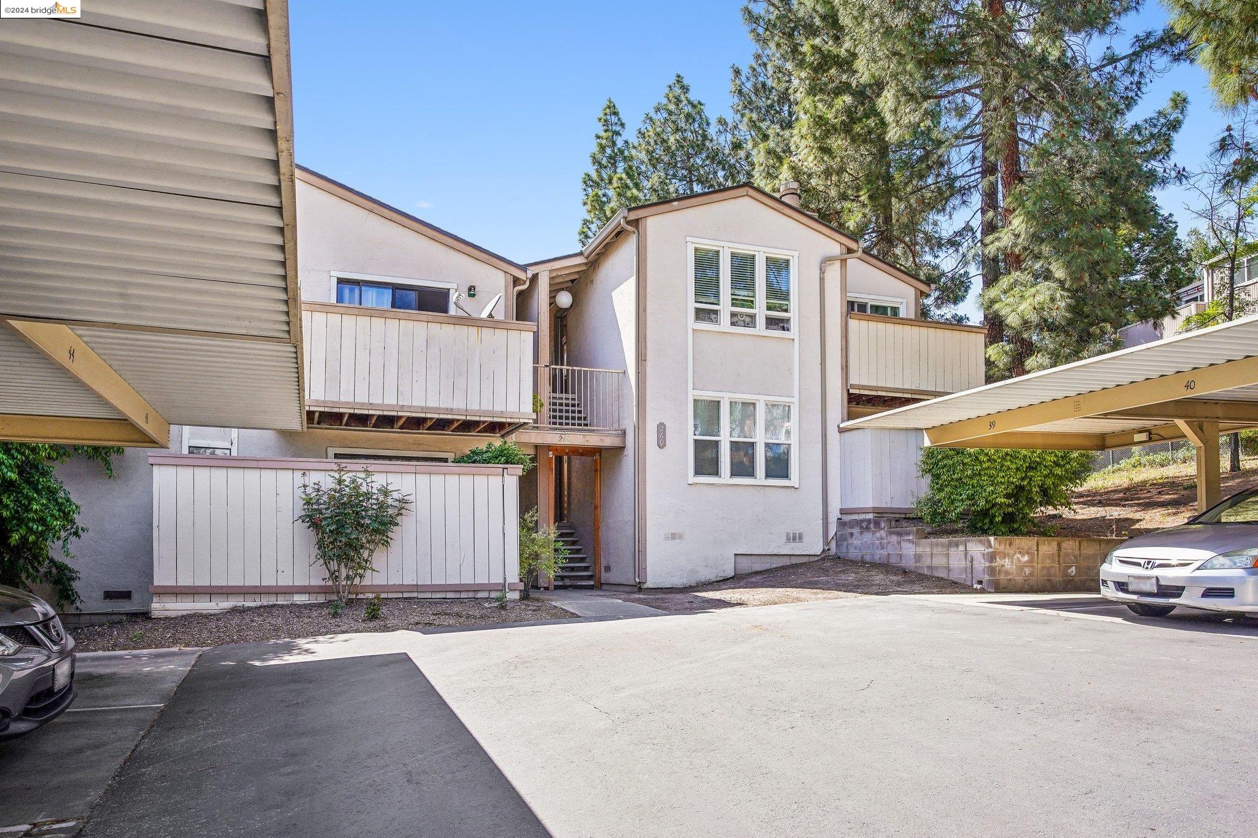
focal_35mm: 24
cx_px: 629
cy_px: 419
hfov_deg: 73.7
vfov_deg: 53.1
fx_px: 839
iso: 400
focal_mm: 24
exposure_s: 1/320
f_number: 8
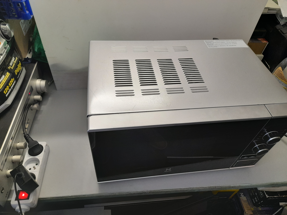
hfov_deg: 69.4
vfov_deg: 54.9
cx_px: 144
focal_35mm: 25
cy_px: 108
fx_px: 207
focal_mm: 4.6
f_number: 2
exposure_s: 1/50
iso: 160
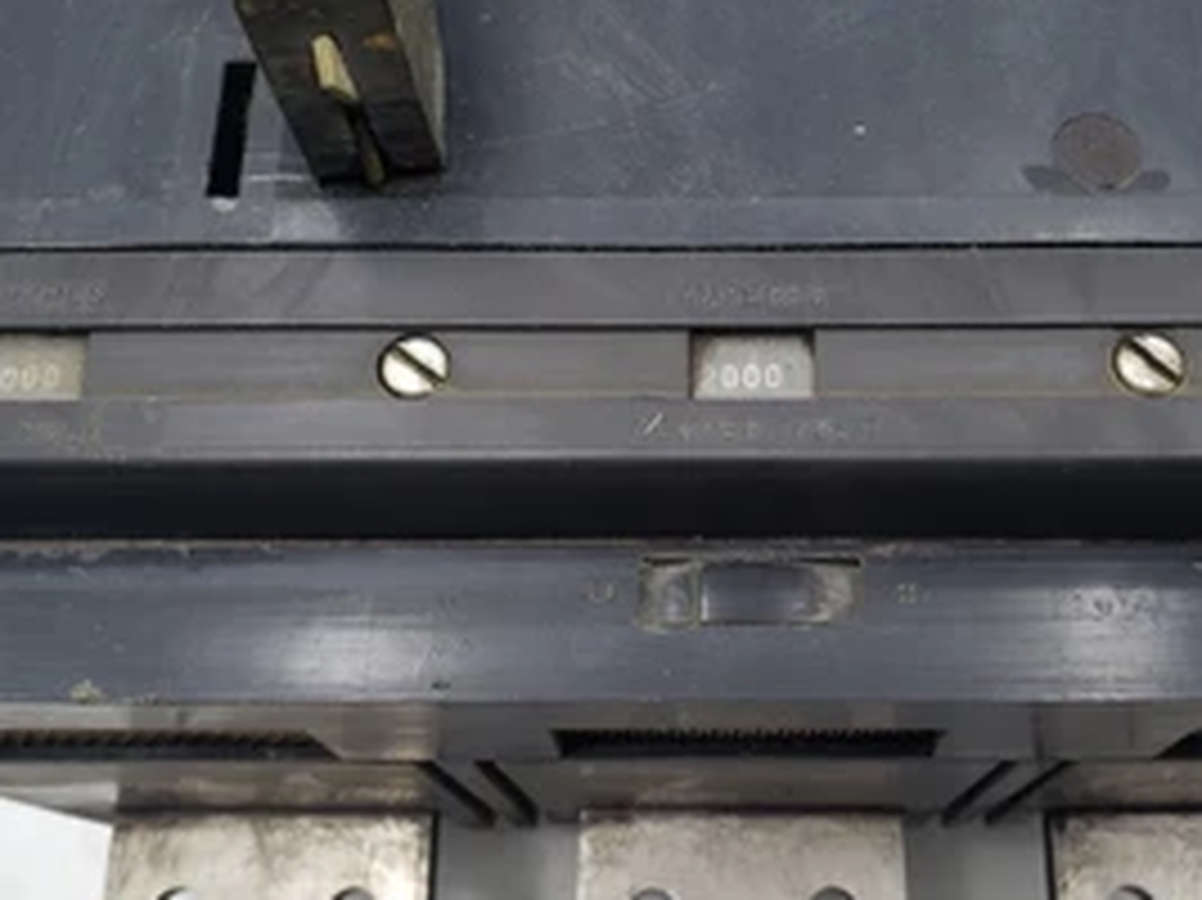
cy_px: 450
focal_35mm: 39
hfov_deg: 47.7
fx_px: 1354
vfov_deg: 36.8
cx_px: 684
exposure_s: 1/60
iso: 80
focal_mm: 4.3
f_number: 2.4
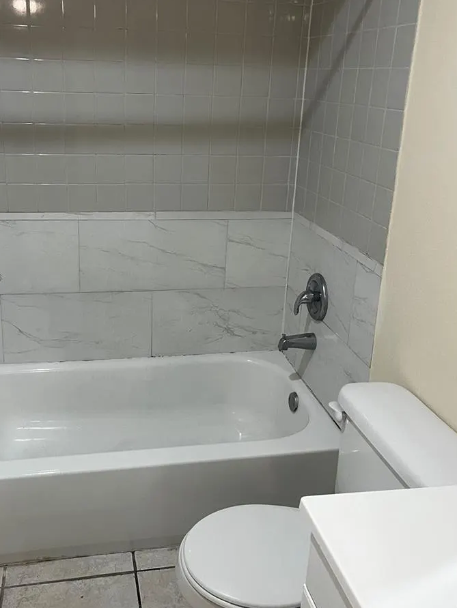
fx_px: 616
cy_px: 278
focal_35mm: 35
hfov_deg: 40.5
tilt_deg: -18.5
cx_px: 182
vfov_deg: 52.5
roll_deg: -1.3
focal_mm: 5.1
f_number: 1.6
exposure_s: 1/60
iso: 160
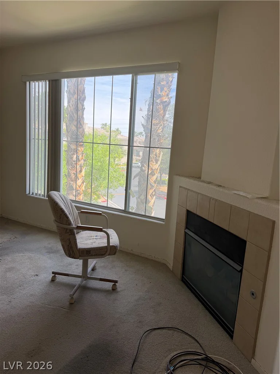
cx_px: 140
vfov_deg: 71.6
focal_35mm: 24
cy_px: 187
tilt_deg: -9.1
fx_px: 259
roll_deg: -3.0
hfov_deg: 56.8
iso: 80
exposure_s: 1/632
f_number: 1.78
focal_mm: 6.76
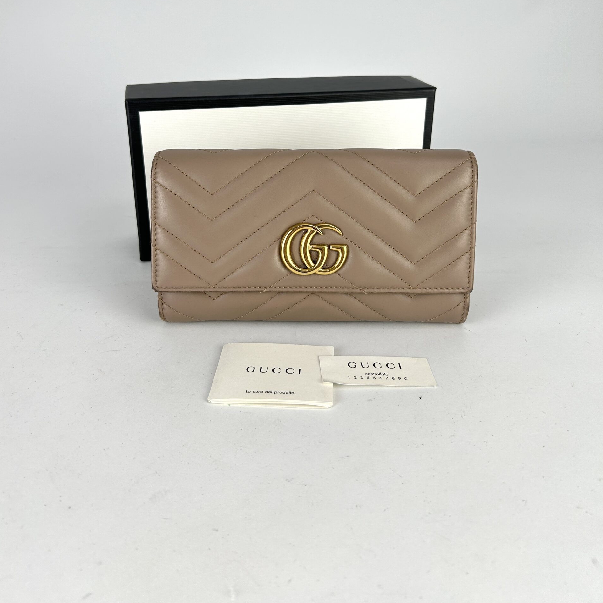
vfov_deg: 51.6
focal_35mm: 31
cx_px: 299
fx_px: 611
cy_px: 204
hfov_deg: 52.5
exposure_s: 1/224
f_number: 1.5
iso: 40
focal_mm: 5.7
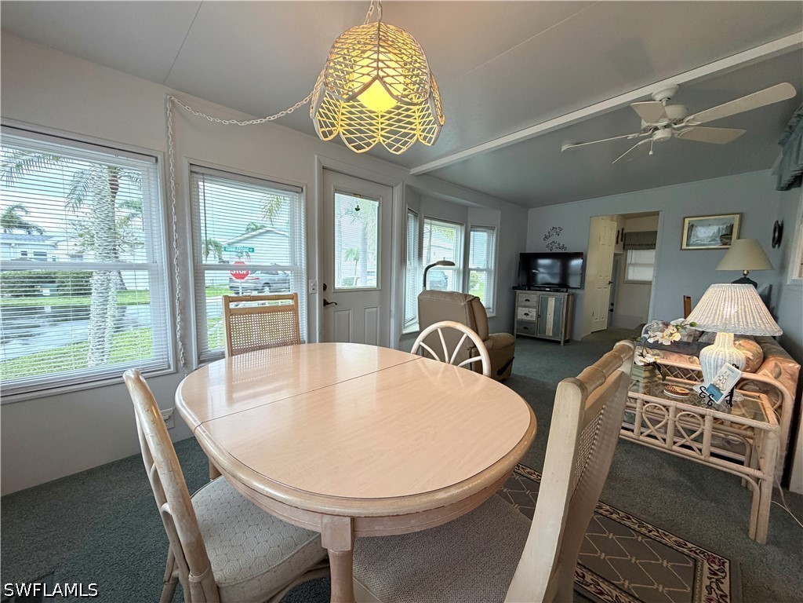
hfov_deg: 102.1
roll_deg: -0.9
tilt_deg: -6.4
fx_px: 325
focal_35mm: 14
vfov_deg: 85.7
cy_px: 302
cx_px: 402
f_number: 2.2
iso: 160
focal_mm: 2.22
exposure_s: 1/120
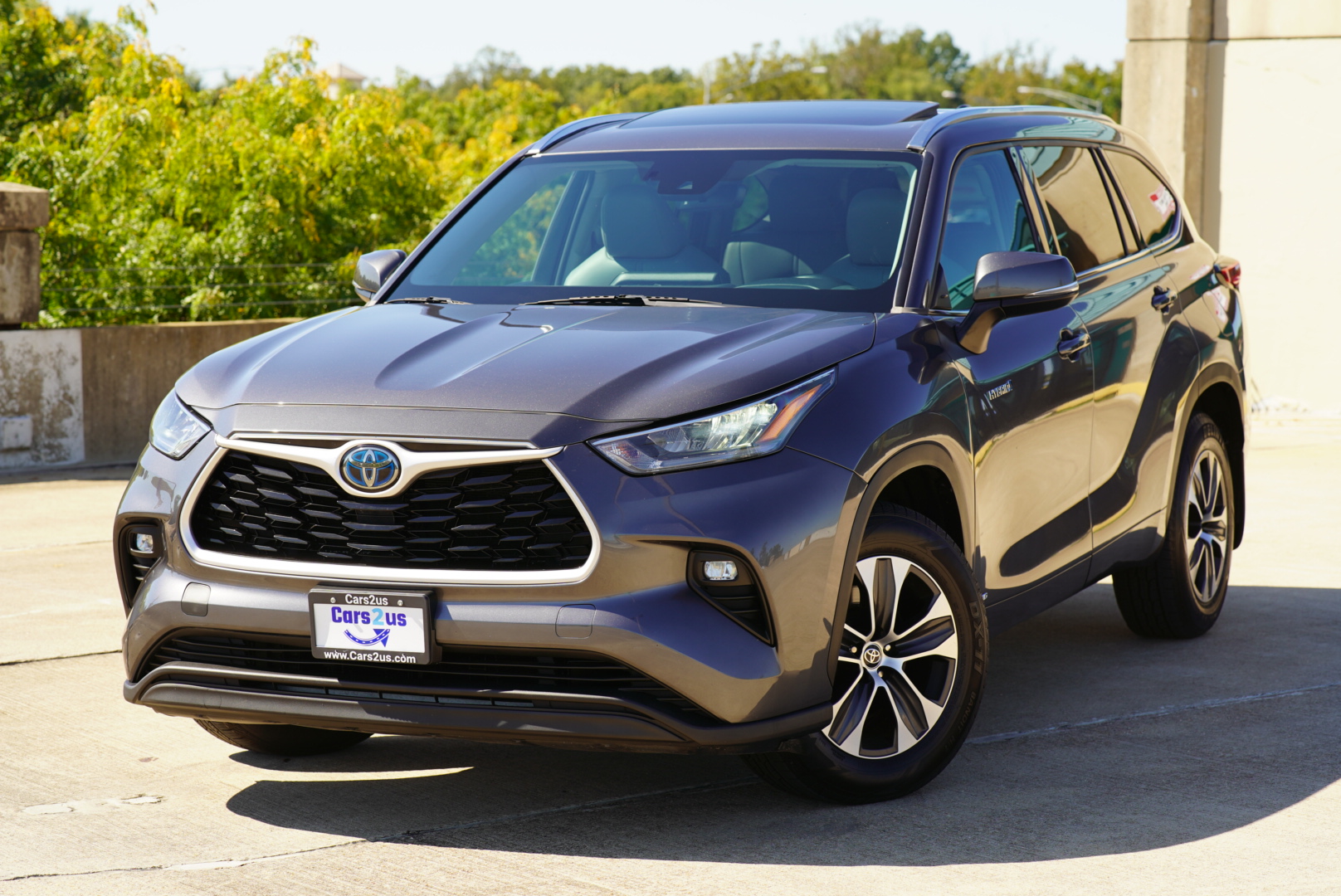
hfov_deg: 23.9
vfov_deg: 16.1
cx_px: 670
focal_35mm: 85
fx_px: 3168
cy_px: 448
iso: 100
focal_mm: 85
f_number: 4.5
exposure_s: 1/250
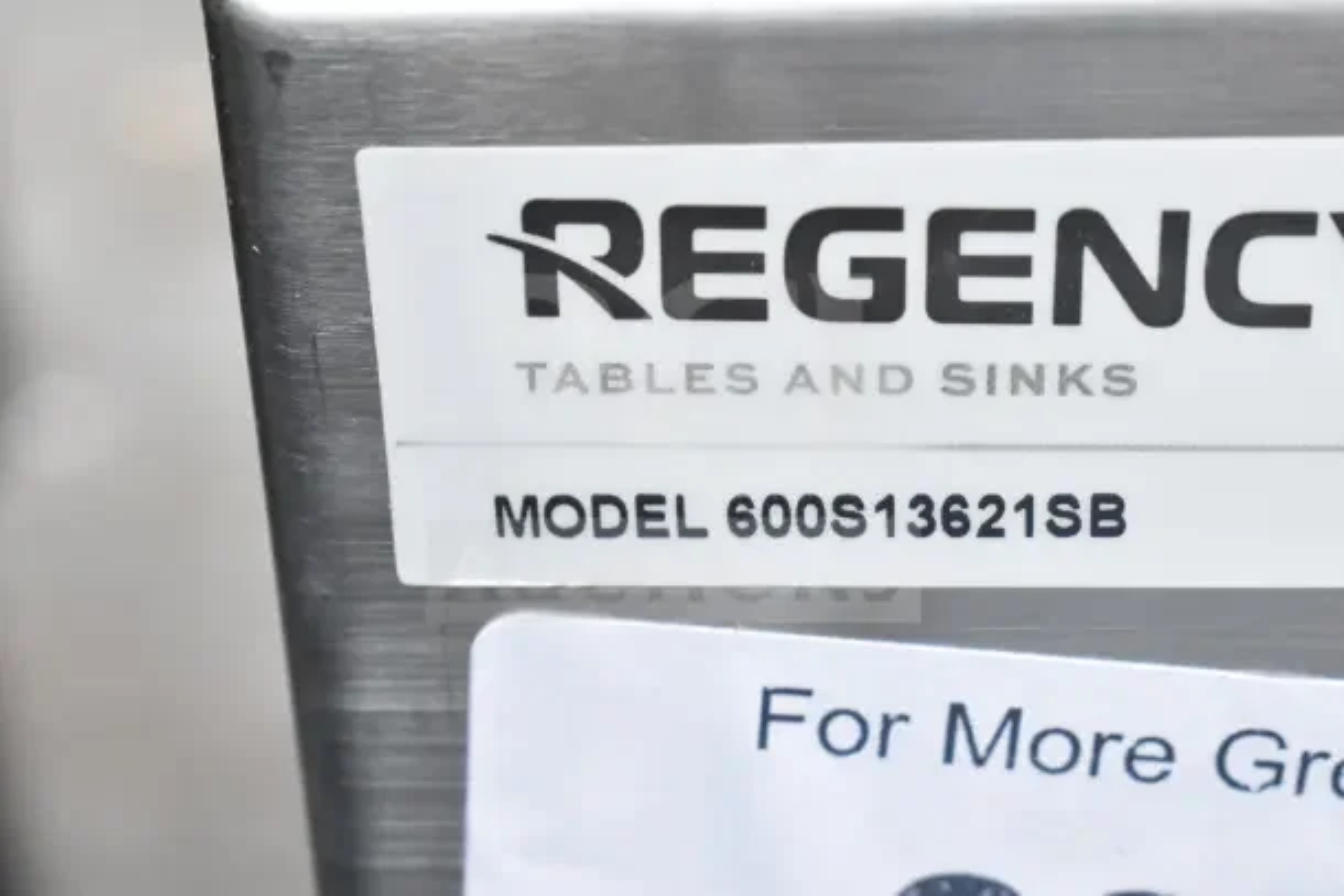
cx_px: 672
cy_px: 448
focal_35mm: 82
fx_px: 3081
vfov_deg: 16.6
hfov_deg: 24.6
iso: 1600
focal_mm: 55
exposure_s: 1/320
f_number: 9
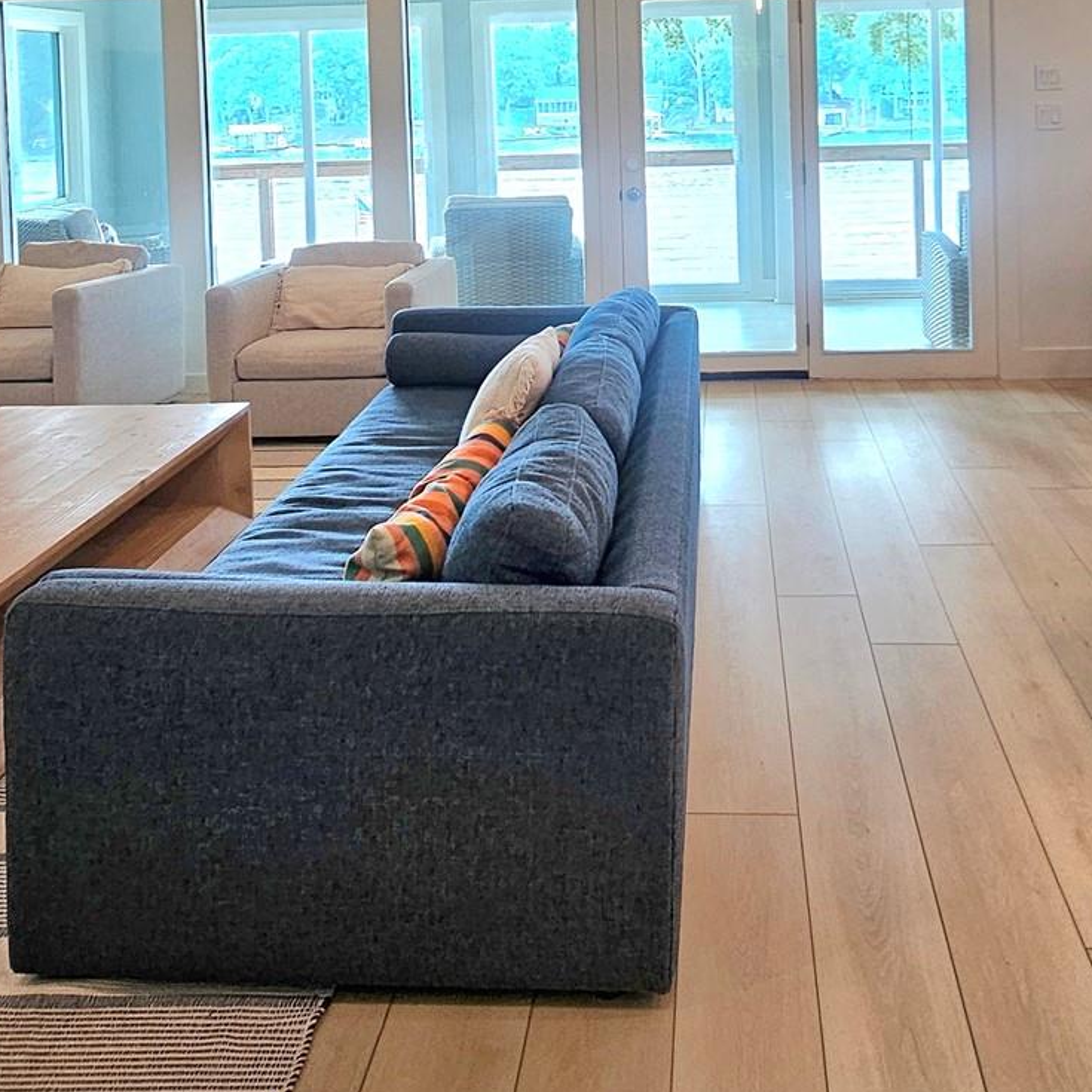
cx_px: 646
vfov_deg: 46.2
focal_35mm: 32
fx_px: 1142
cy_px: 112
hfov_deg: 50.8
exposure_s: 1/60.2
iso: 64
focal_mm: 2.2
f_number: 2.2
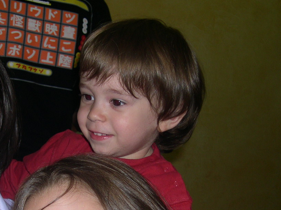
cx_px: 77
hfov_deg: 26.1
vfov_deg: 19.5
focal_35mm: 74
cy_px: 195
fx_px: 601
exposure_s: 1/60
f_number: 2.8
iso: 100
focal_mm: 8
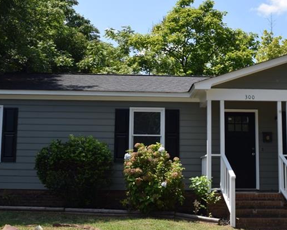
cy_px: 119
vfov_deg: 25.9
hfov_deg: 31.9
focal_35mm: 59
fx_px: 501
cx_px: 164
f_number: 9
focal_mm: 21
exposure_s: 1/200
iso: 100
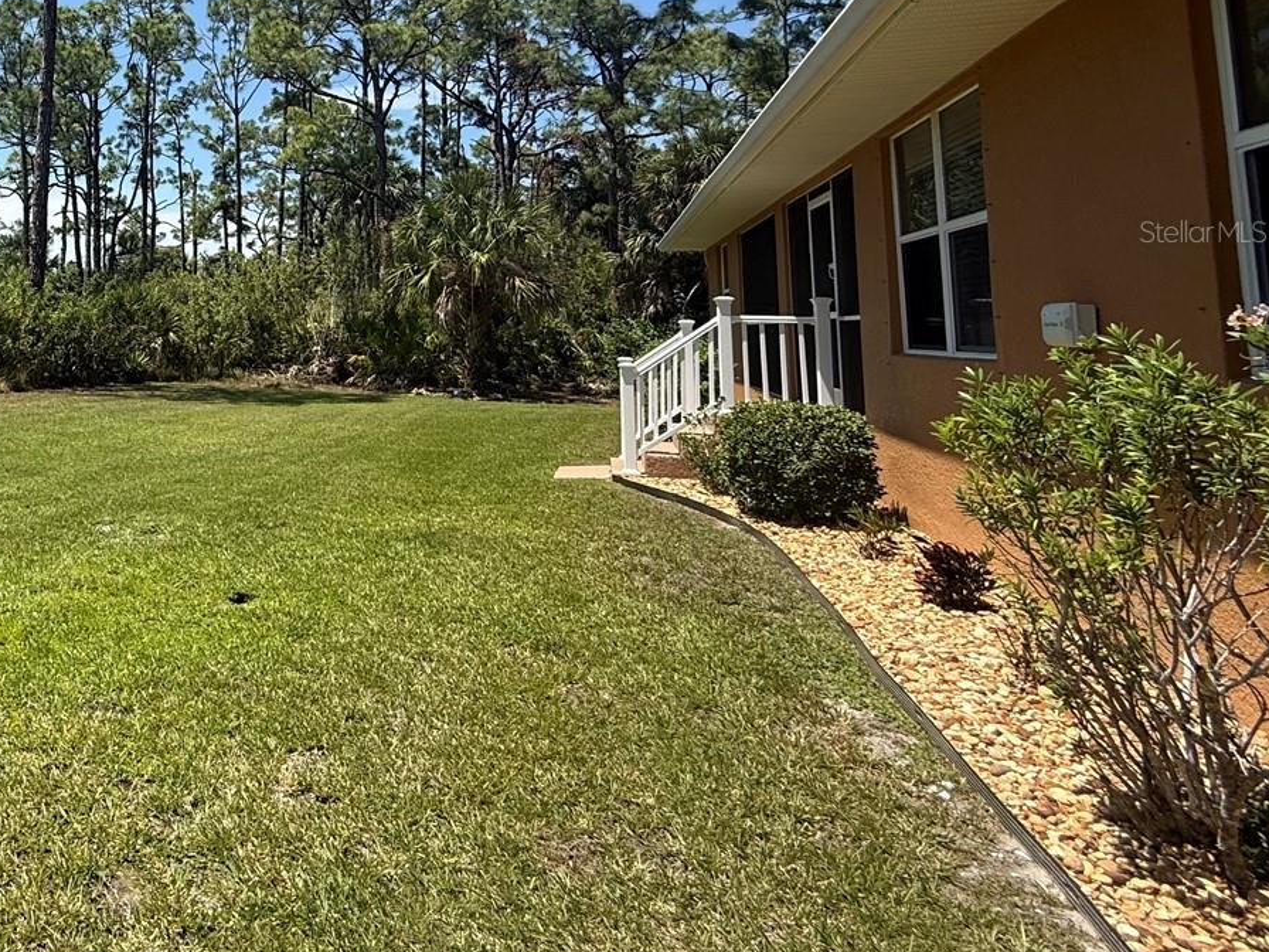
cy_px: 231
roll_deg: -1.8
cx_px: 140
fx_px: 916
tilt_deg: +7.2
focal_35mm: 25
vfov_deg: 52.3
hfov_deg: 59.6
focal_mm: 2.22
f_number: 2.2
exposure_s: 1/1901
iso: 50
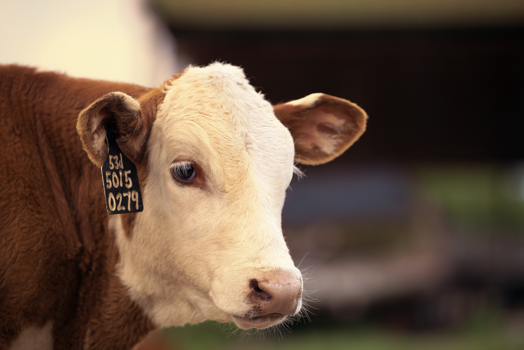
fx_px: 2911
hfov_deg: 10.3
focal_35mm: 200
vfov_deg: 6.9
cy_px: 175
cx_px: 262
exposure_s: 1/1000
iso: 100
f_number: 3.5
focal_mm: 200
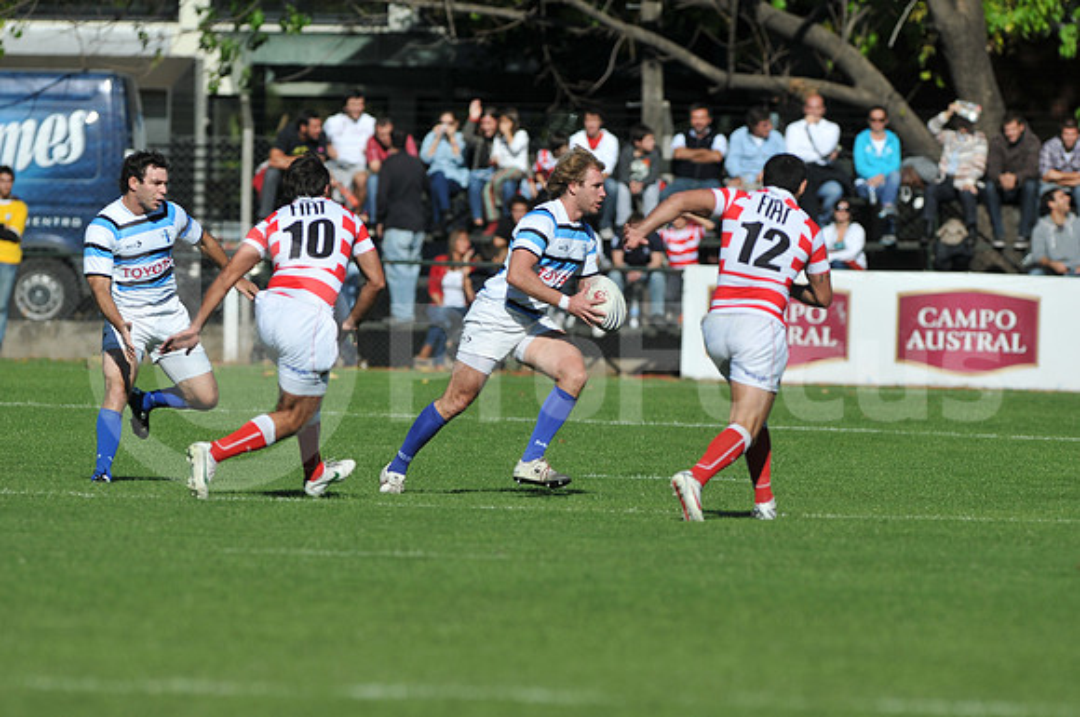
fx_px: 13481
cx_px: 540
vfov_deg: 3.0
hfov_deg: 4.6
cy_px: 358
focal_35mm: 450
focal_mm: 300
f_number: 3.5
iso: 200
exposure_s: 1/4000
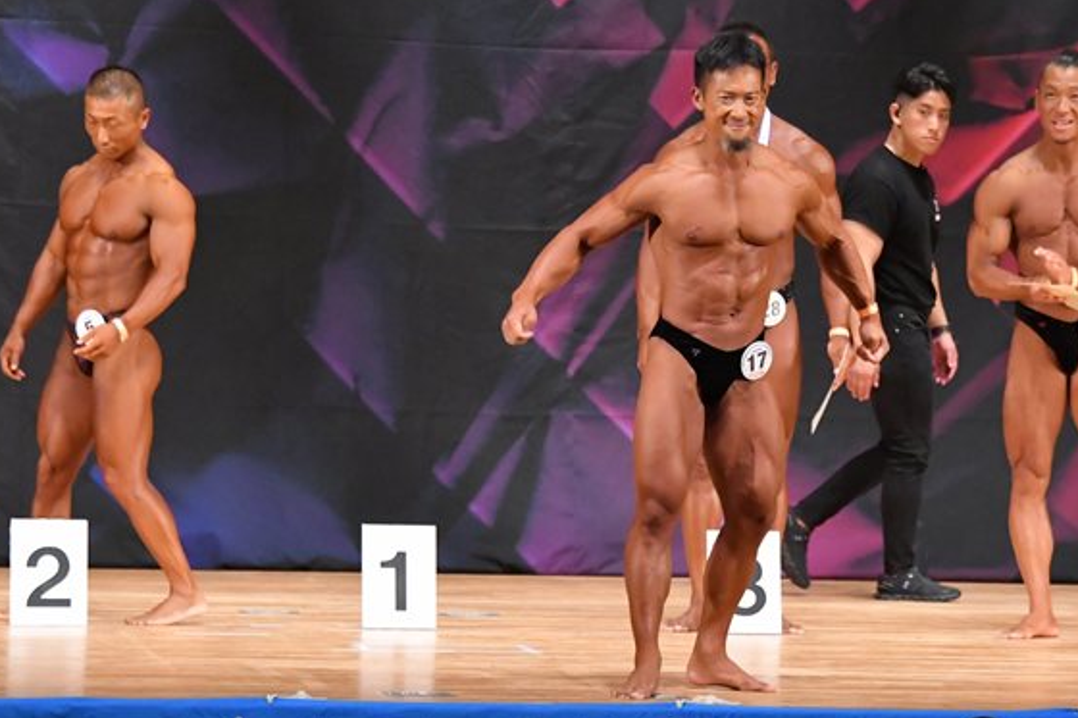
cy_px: 364
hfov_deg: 8.0
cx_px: 688
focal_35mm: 259
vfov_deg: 5.3
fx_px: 7753
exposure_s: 1/400
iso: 7200
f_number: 5.6
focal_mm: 125
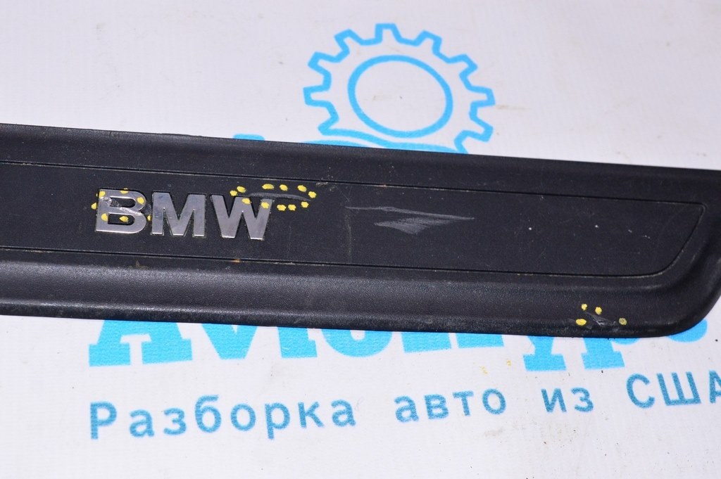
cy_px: 240
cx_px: 360
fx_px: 1201
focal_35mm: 60
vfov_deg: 22.6
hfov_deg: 33.4
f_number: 8
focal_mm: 40
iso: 1600
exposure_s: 1/200
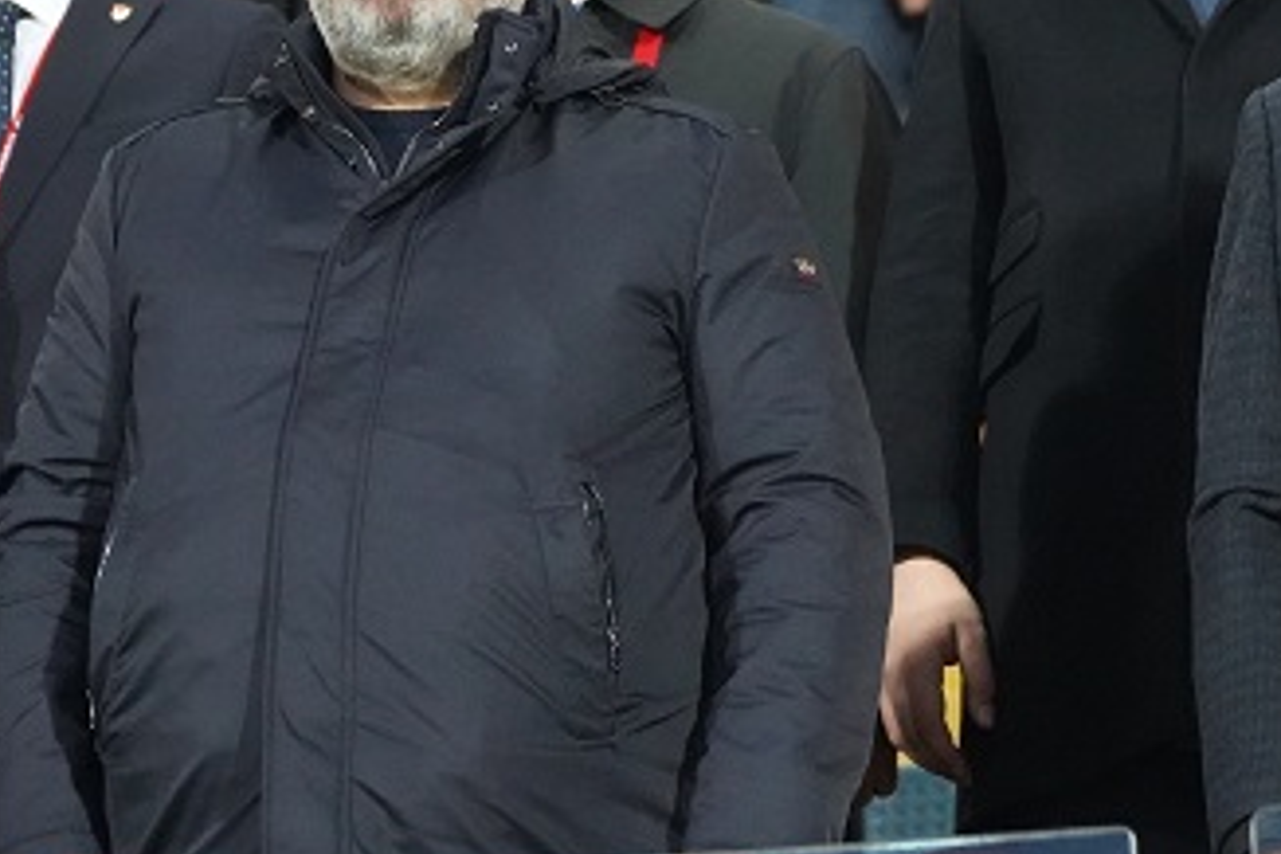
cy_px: 208
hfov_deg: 4.8
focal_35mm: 432
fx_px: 15371
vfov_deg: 3.2
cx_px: 517
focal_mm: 196
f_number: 5.6
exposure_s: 1/250
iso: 12800
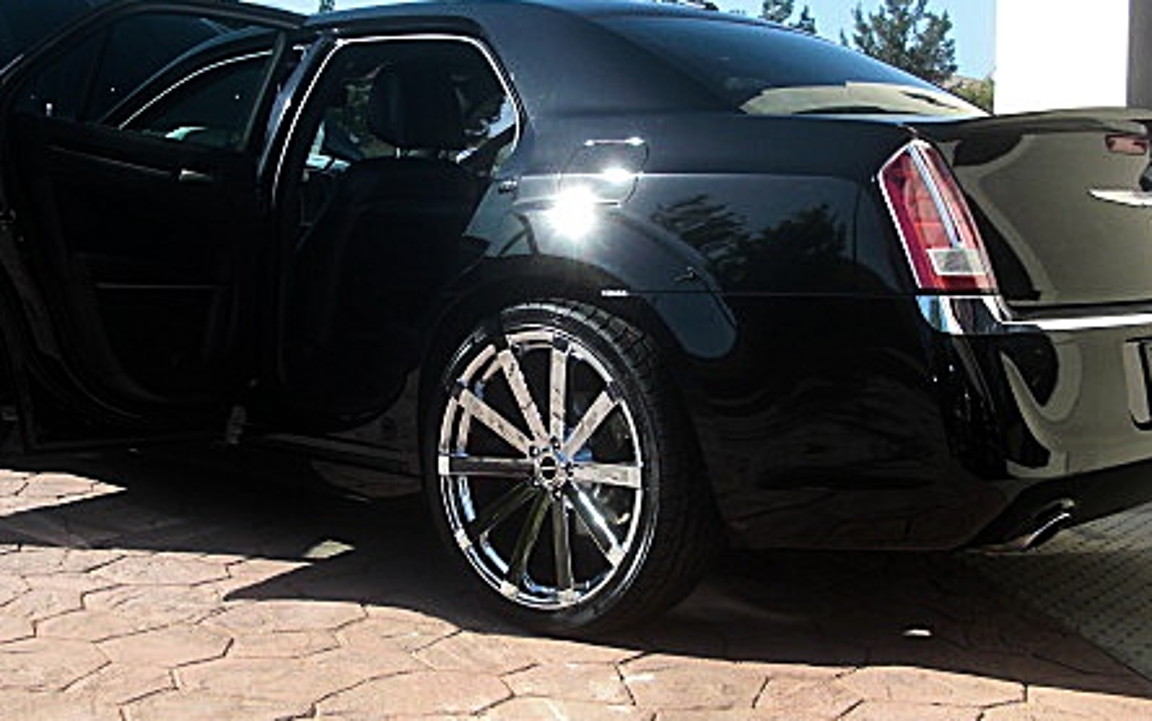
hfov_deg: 36.8
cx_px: 501
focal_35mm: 55
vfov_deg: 23.6
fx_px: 1728
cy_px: 348
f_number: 2.8
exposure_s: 1/400
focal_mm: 6.3
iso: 50
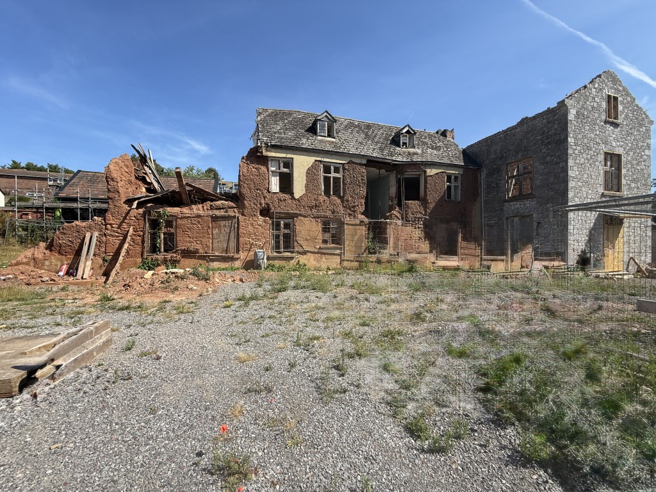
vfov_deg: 85.7
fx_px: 265
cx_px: 328
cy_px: 246
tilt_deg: +0.0
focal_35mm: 14
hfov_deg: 102.1
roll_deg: -0.3
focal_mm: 2.22
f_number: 2.2
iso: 50
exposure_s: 1/1145
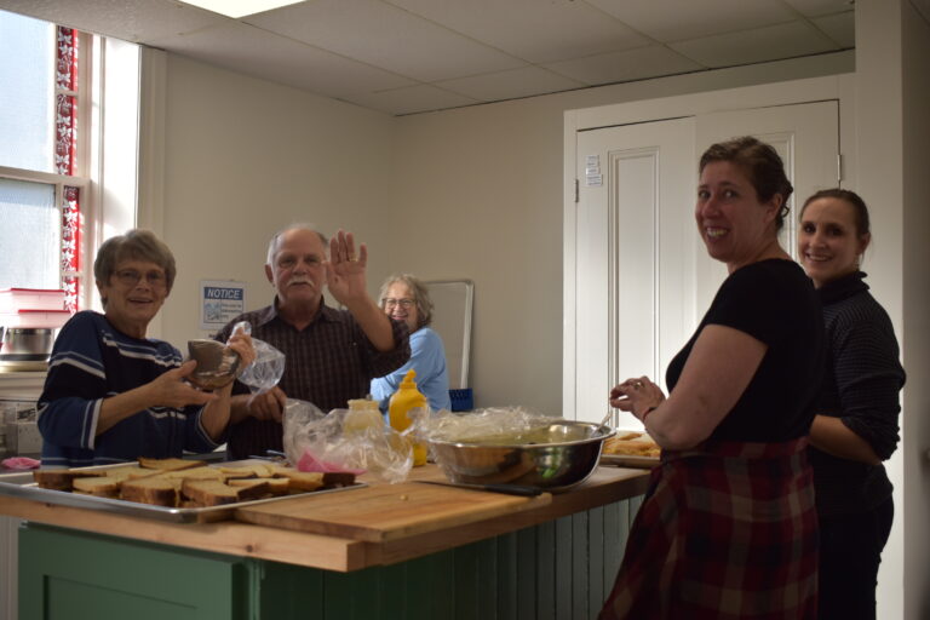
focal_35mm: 40
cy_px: 310
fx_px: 1046
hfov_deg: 47.9
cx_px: 465
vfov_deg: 33.0
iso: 200
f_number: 4
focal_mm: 27
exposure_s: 1/200
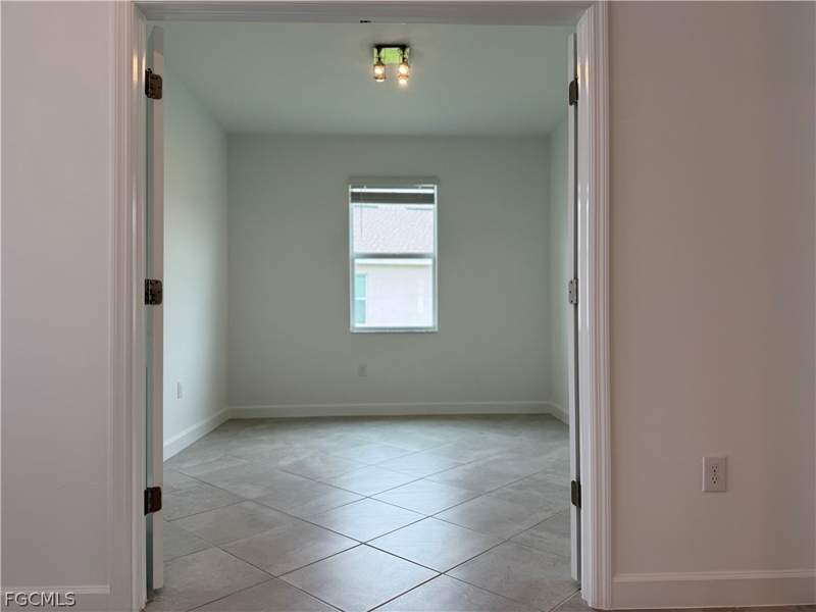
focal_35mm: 24
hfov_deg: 71.6
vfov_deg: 56.8
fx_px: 566
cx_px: 408
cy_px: 306
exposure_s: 1/227
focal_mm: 6.76
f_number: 1.78
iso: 80
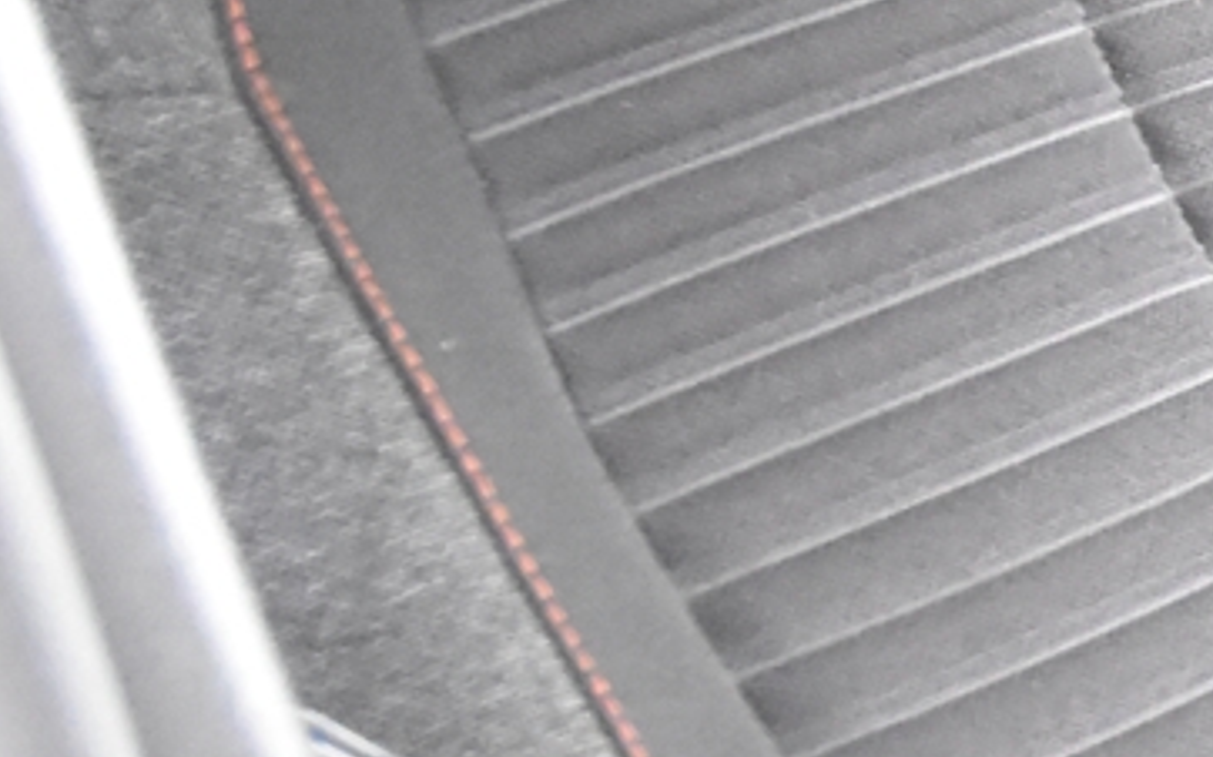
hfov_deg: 11.1
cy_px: 332
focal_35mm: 162
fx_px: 5354
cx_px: 2811
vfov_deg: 8.1
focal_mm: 20
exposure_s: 1/30
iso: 7200
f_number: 2.8
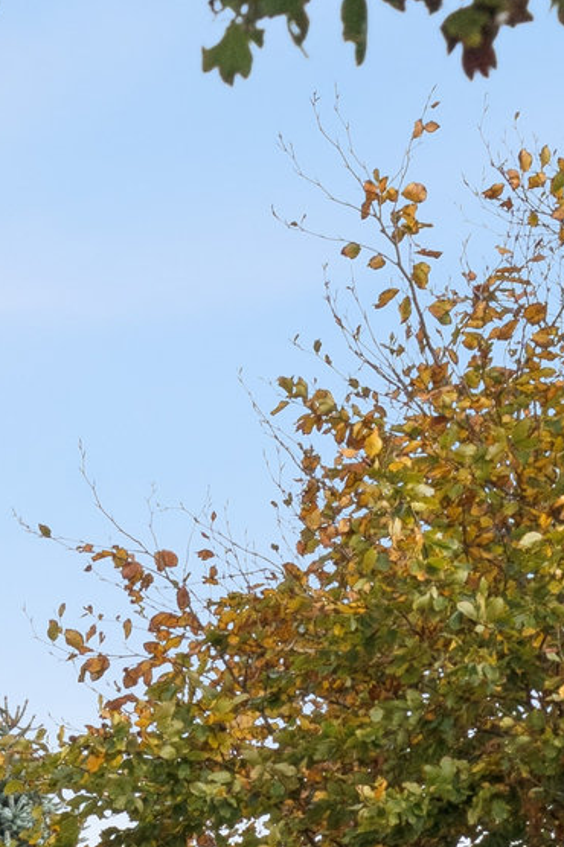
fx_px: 4447
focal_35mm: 189
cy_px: 1734
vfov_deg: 10.0
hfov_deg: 6.8
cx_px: -922
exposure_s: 1/640
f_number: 10
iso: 800
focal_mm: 35
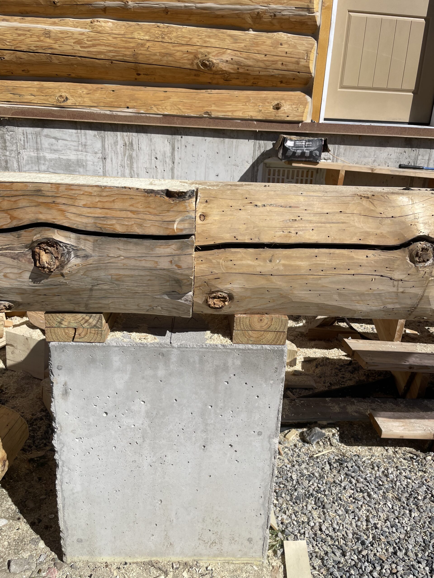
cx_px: 217
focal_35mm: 26
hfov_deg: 53.1
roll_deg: -4.1
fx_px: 435
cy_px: 289
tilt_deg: -20.5
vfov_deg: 67.3
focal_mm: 4.2
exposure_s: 1/6494
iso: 32
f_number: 1.6
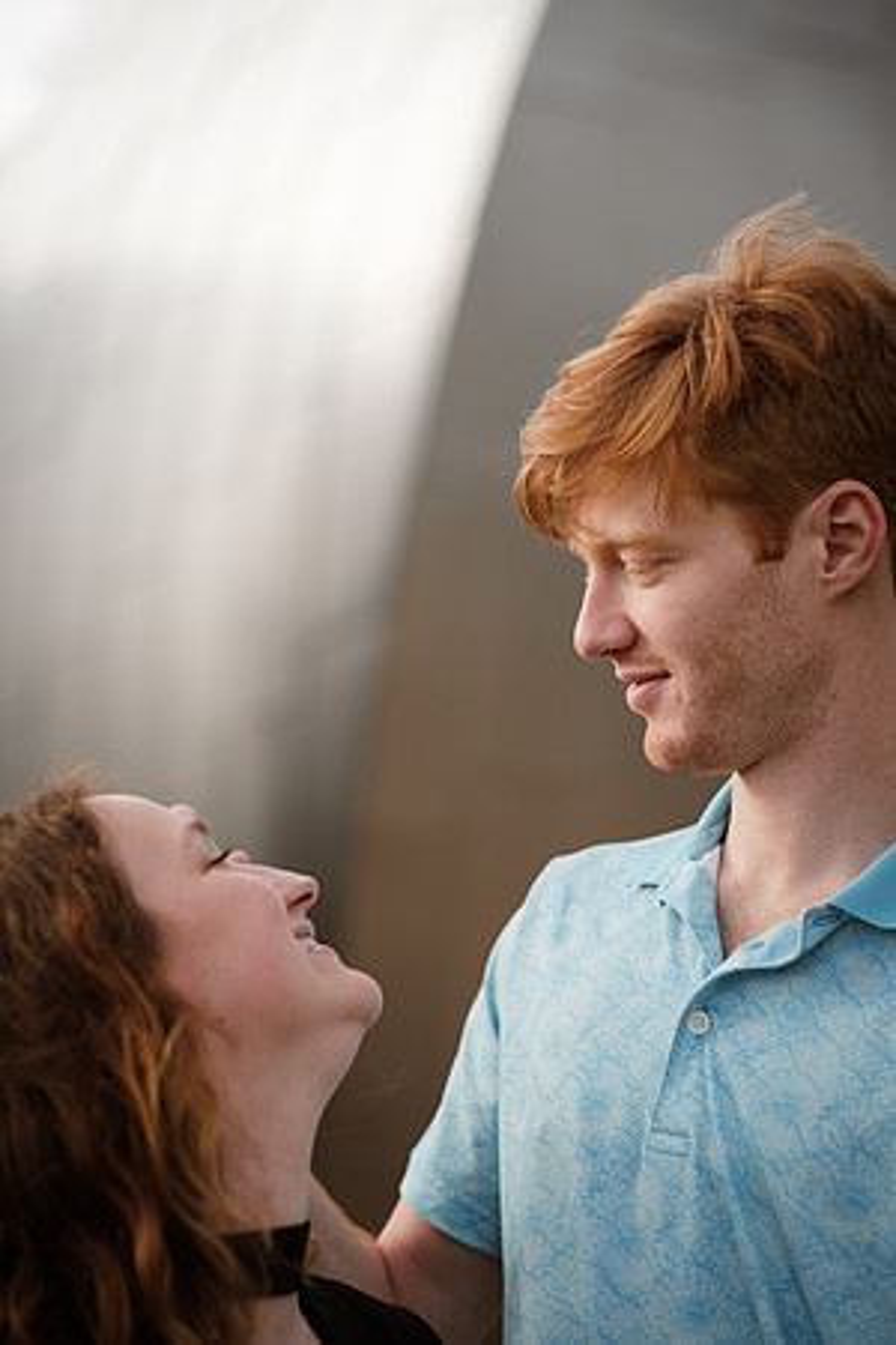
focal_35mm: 84
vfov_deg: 24.2
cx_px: 448
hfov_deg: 16.3
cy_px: 672
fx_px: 3136
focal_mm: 56
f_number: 2
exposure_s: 1/2000
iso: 400
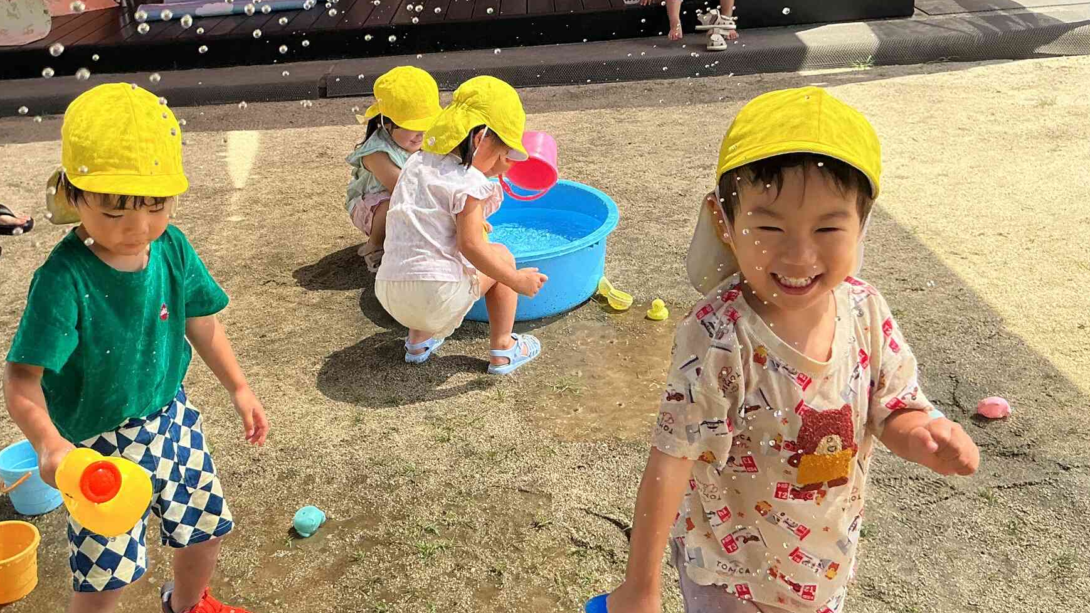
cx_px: 402
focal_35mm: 44
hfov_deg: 46.0
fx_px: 1272
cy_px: 243
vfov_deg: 27.0
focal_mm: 3
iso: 25
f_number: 1.8
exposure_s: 1/482
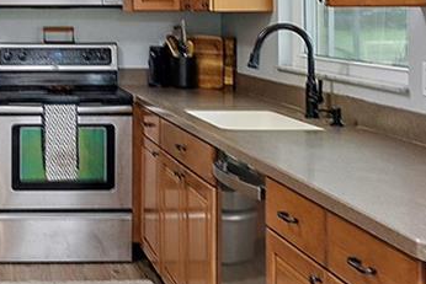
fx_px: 876
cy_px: 14
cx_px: 1
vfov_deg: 18.1
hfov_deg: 25.9
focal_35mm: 74
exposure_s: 1/20
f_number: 4
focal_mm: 16
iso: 1600
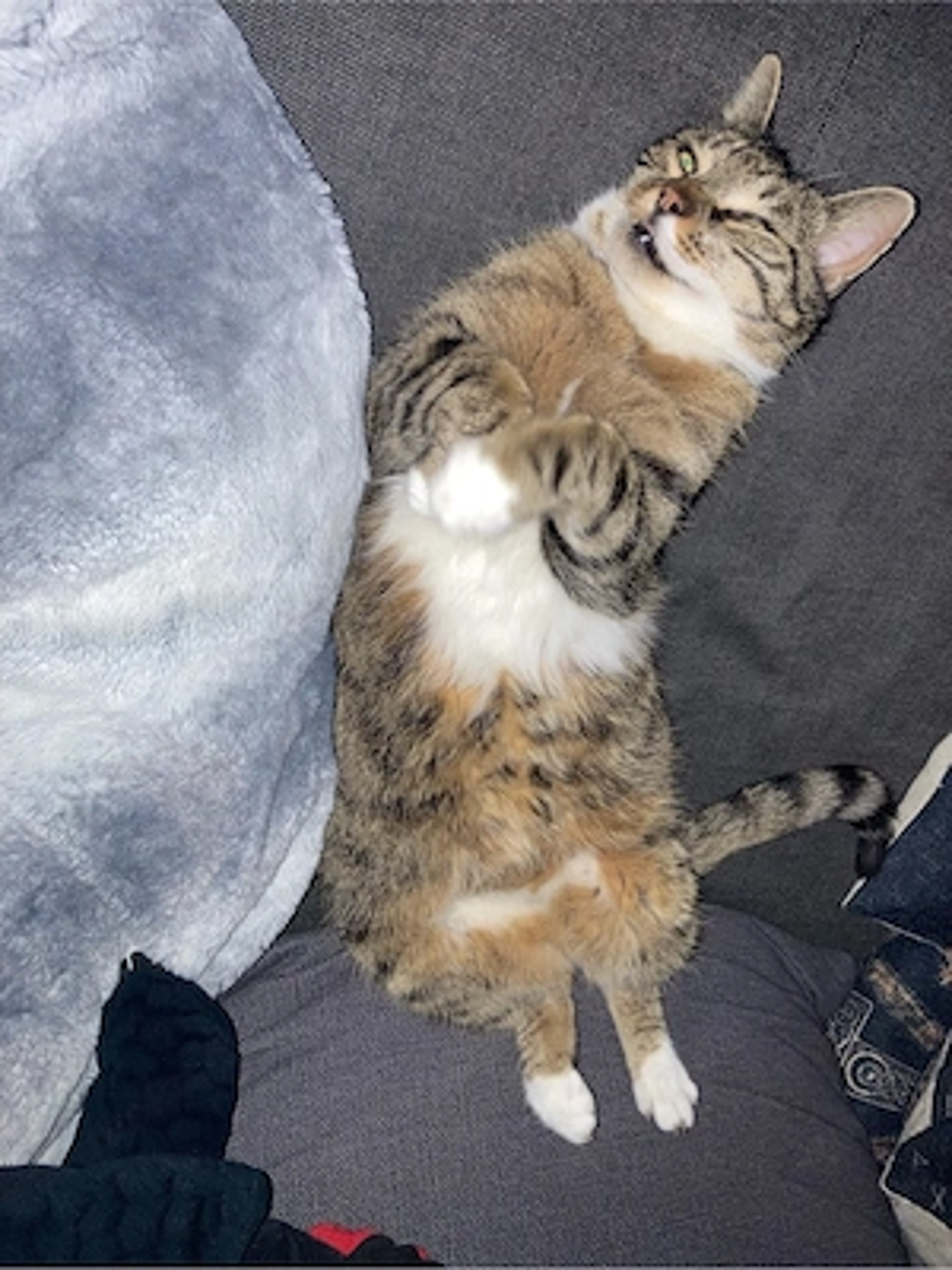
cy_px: 635
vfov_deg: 63.4
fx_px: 1027
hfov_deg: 49.7
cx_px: 476
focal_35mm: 28
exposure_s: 1/19
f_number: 1.8
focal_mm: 3.99
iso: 25
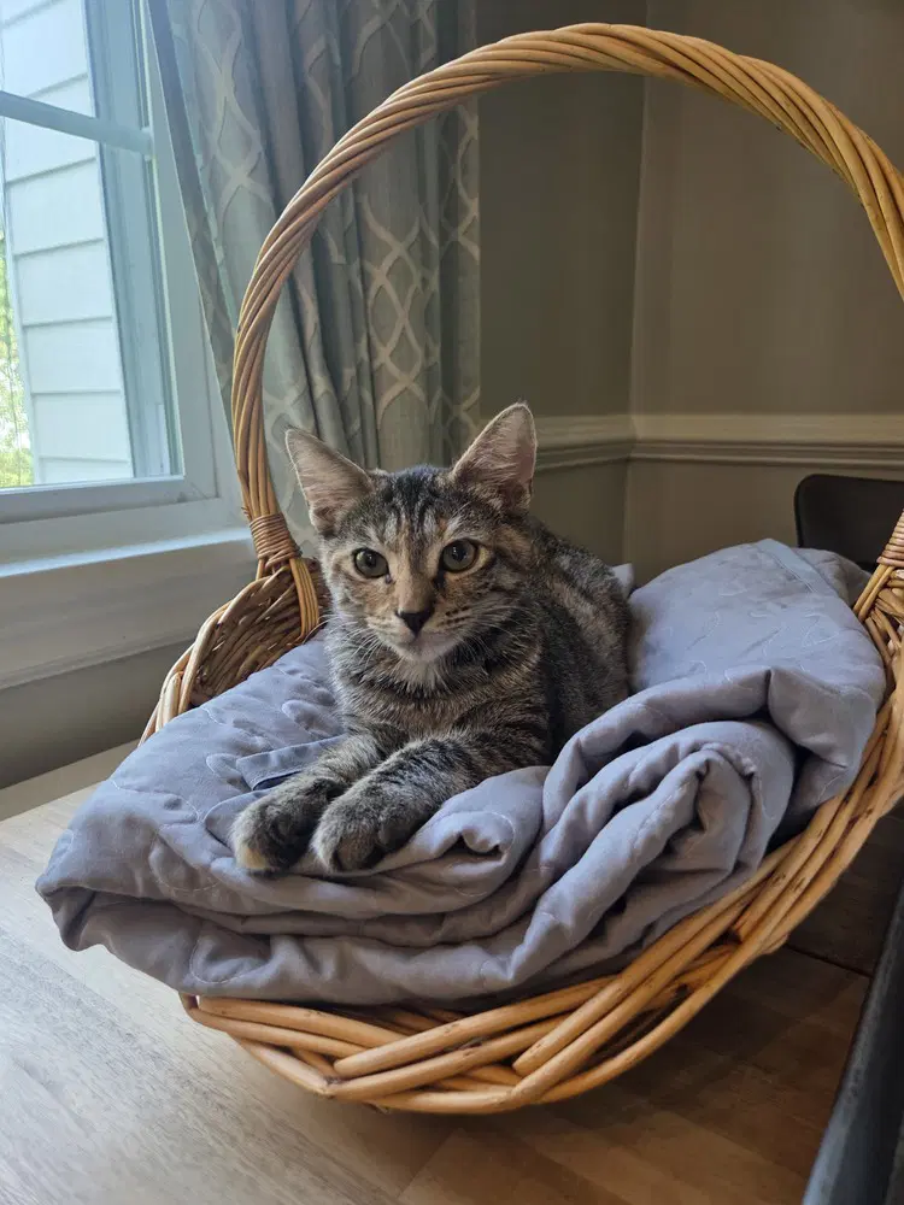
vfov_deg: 73.9
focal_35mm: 23
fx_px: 801
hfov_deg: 58.9
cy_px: 602
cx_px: 452
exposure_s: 1/120
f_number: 1.8
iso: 160
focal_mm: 5.4
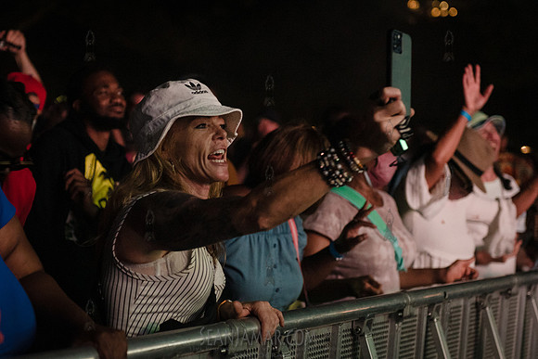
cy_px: 194
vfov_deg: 14.6
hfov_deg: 21.8
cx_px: 206
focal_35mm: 93
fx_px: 1397
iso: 3200
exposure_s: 1/100
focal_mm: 70
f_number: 3.5
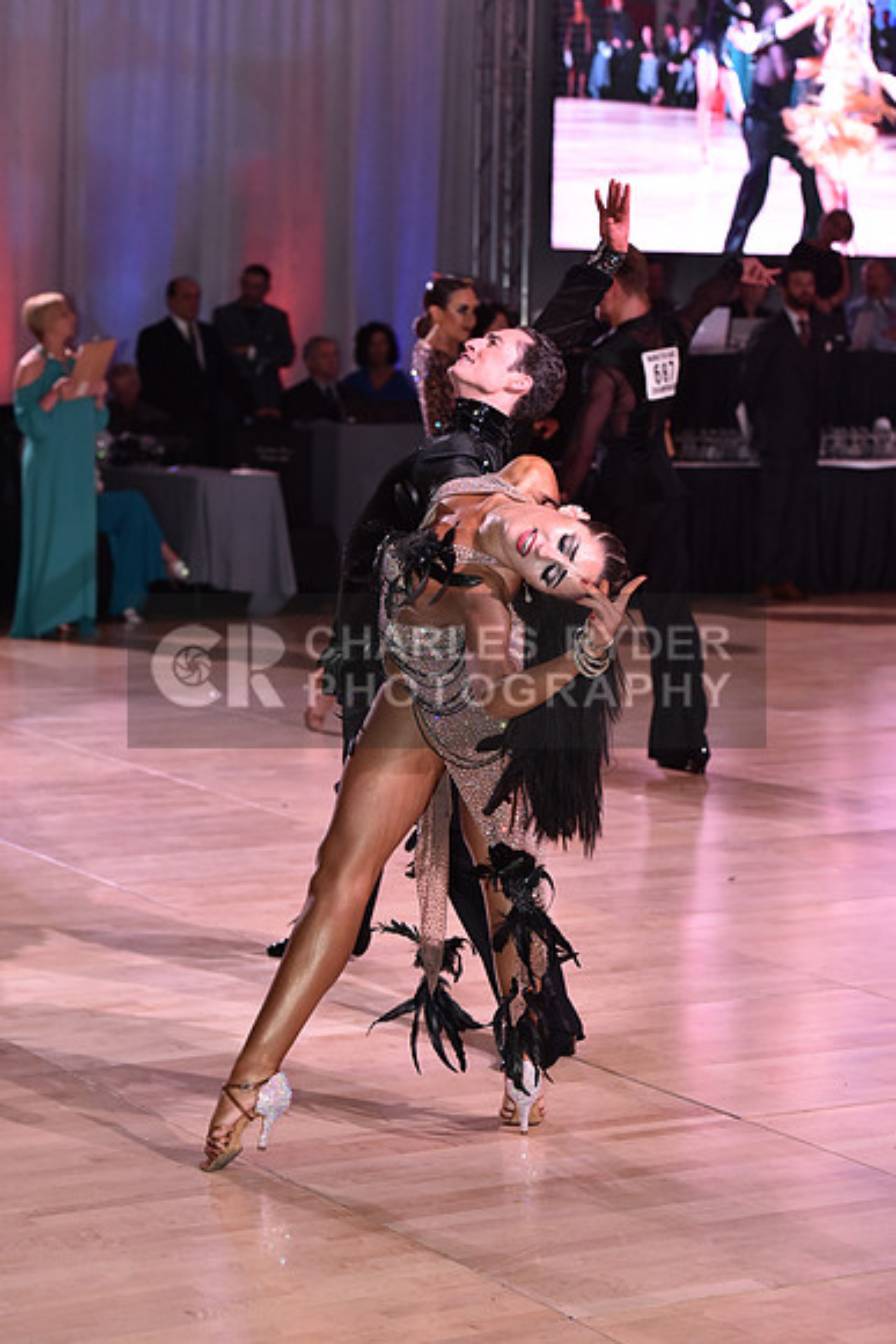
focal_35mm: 95
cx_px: 448
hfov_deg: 14.4
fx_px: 3544
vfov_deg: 21.5
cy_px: 672
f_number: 5
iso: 1600
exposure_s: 1/250
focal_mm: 95
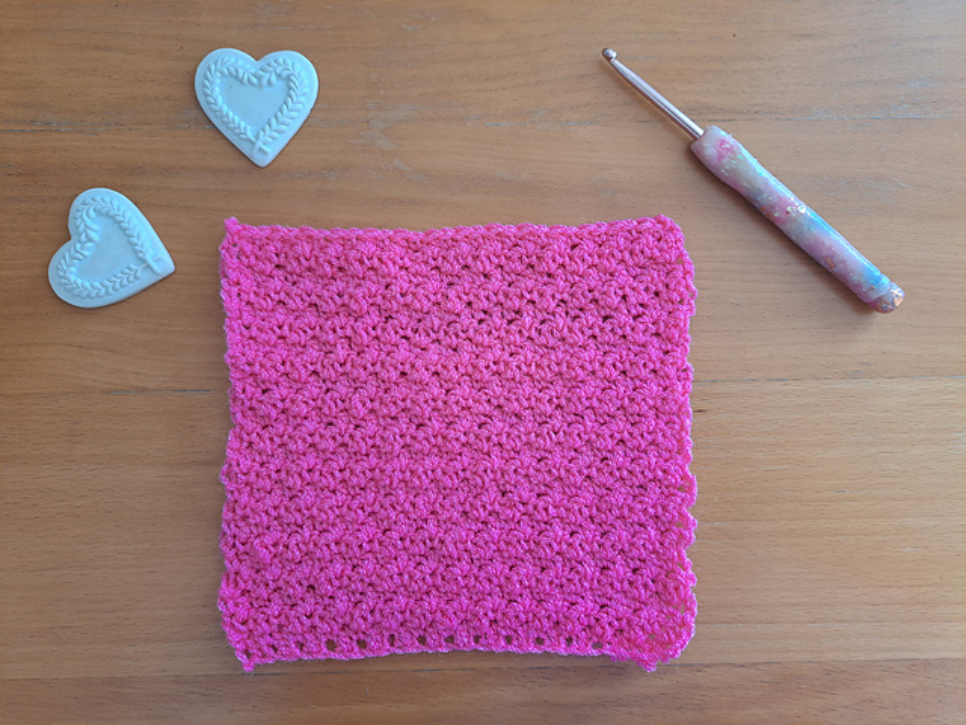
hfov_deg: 71.6
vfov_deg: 56.8
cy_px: 362
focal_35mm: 24
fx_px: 670
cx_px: 483
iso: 160
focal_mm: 5.23
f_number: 1.8
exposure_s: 1/50
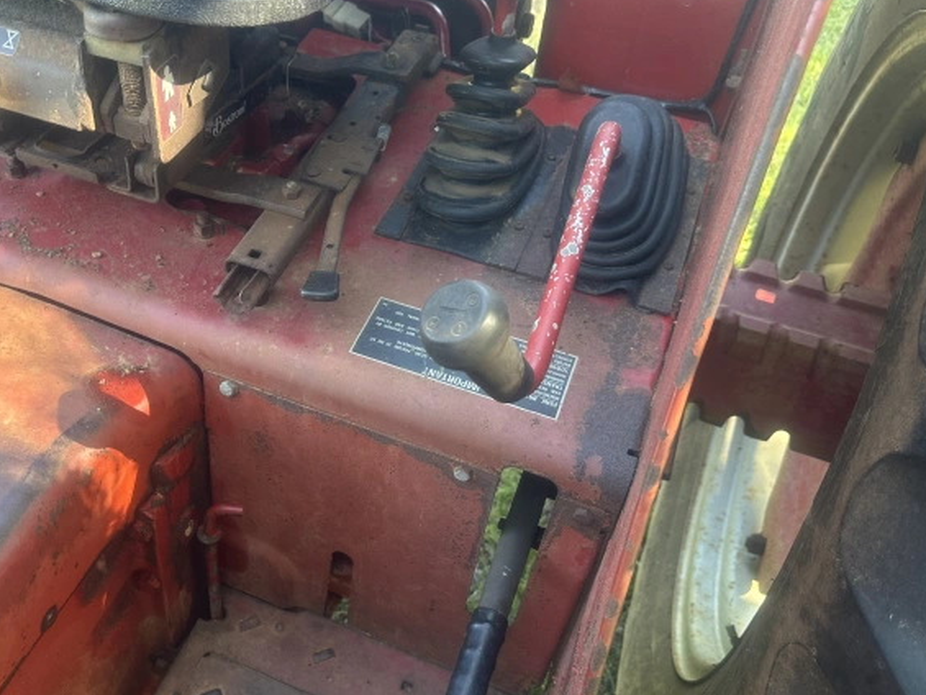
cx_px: 334
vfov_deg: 41.8
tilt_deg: -39.4
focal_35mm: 34
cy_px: 349
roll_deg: -2.4
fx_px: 910
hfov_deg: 53.2
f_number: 1.78
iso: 160
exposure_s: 1/121
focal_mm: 6.86
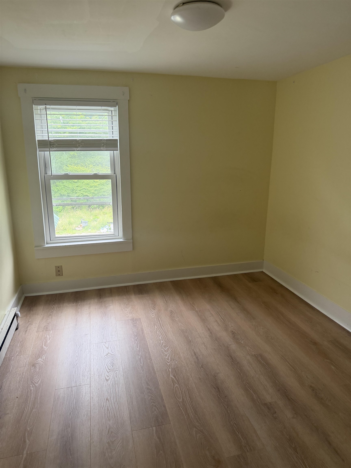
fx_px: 324
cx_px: 176
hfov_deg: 56.8
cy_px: 234
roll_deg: +0.2
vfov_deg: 71.6
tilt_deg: -14.6
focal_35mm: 24
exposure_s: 1/171
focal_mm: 6.76
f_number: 1.78
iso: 200
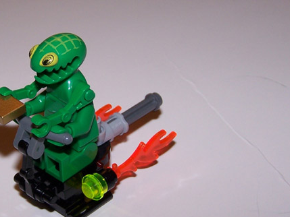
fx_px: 796
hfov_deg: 20.5
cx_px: 78
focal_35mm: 95
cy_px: 105
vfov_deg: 15.6
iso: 80
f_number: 3
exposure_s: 1/60
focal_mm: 8.5
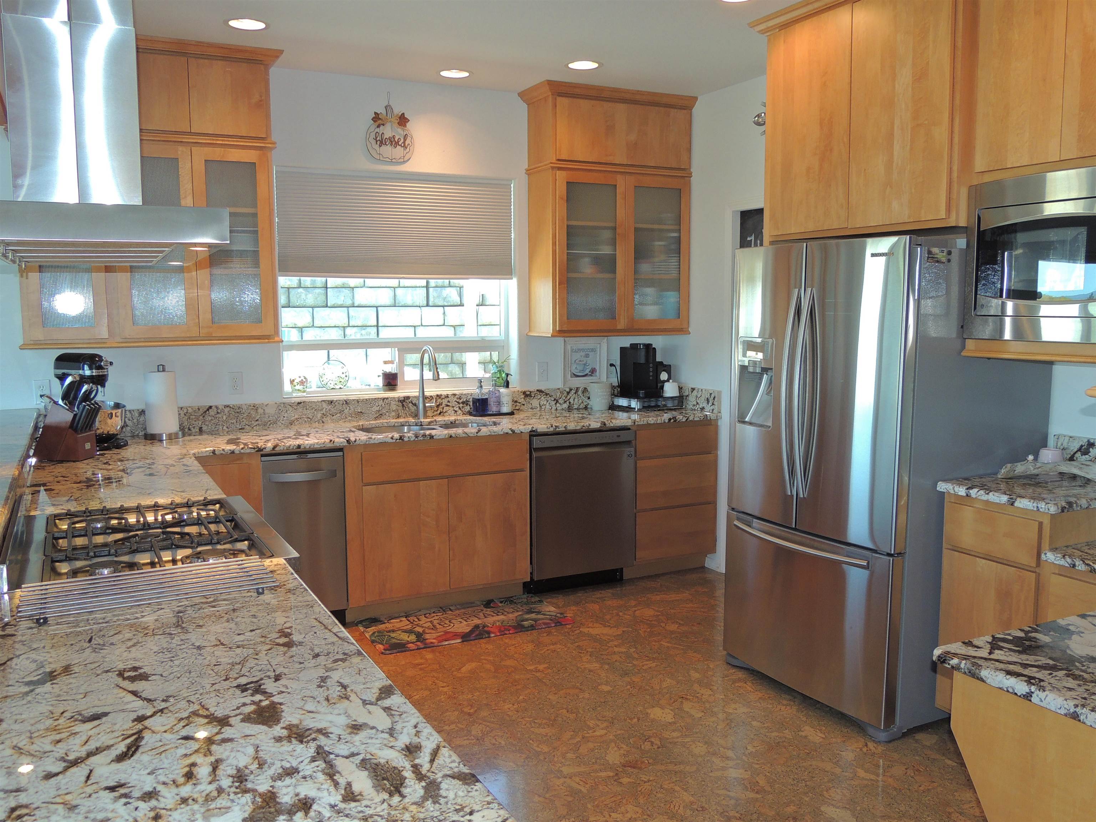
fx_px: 950
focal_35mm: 30
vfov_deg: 46.8
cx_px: 548
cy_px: 411
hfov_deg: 60.0
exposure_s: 1/40
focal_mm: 5.3
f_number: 3.1
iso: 140
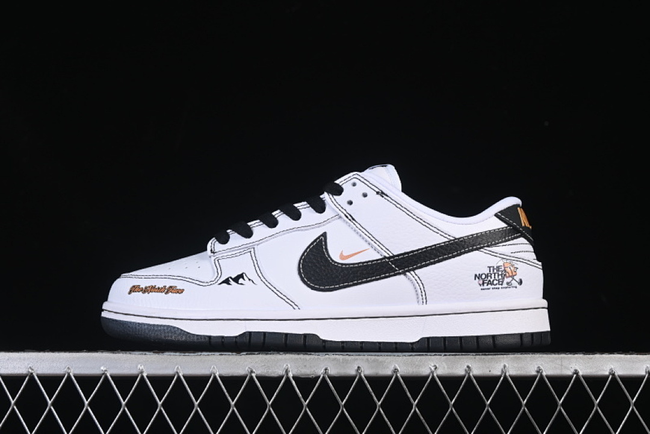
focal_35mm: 75
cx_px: 325
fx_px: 1354
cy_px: 217
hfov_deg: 27.0
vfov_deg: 18.2
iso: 160
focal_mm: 50
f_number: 8
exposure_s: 1/80
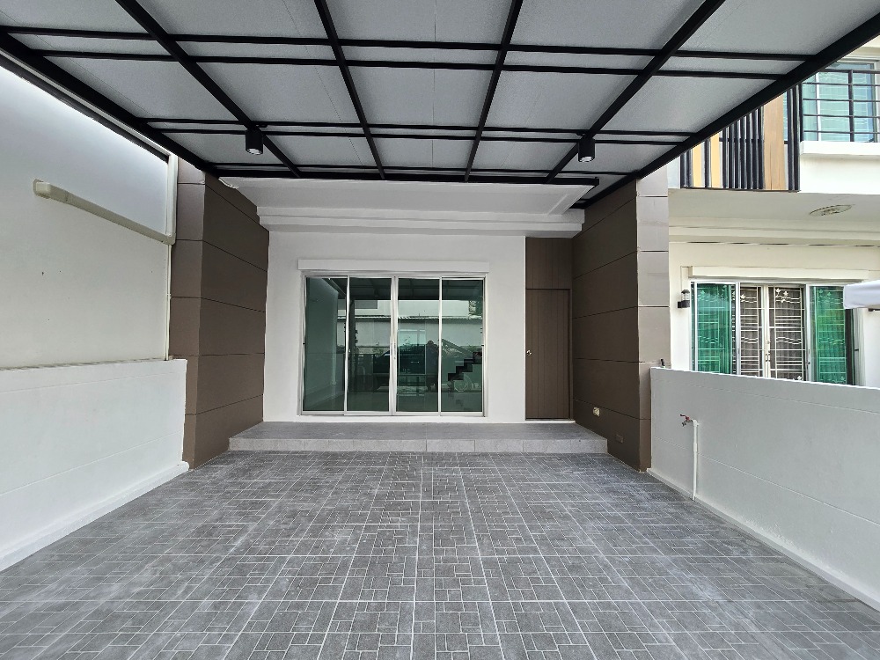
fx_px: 330
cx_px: 440
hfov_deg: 106.2
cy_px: 330
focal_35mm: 13
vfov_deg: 89.9
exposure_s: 1/100
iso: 80
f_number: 2.2
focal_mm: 2.2
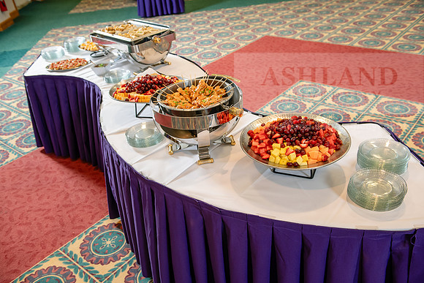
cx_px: 212
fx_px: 401
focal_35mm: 34
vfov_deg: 38.9
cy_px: 142
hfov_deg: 55.8
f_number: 4
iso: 640
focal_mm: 34
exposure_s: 1/125
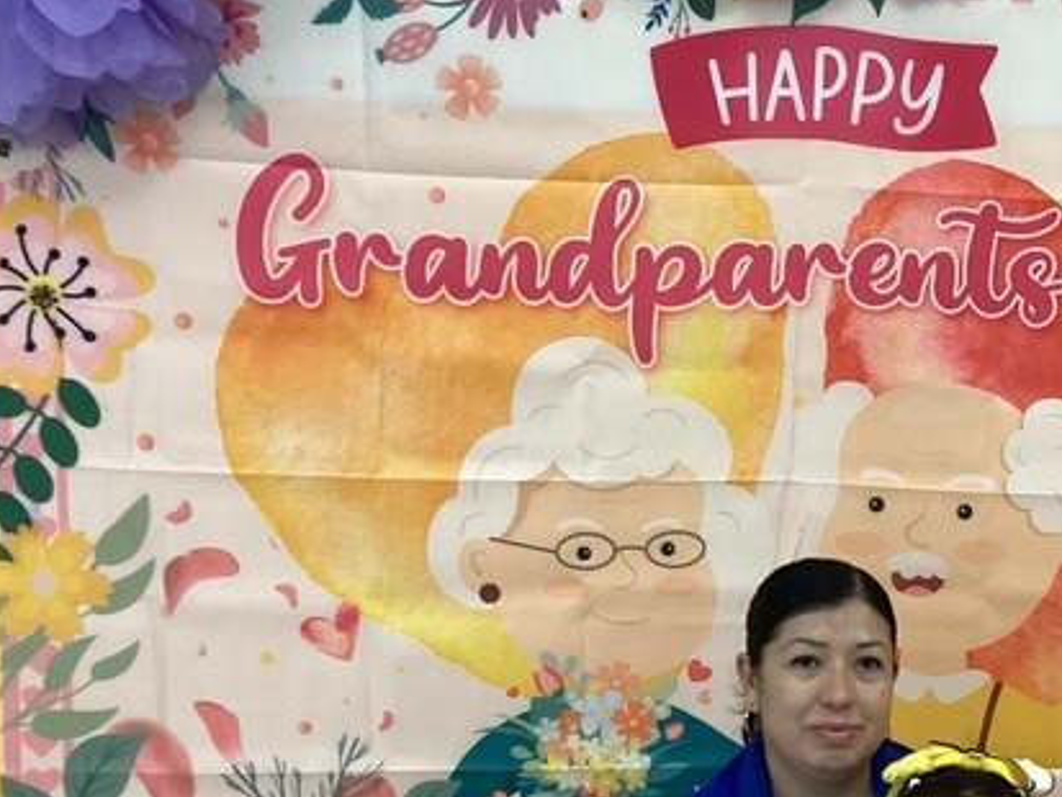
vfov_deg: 24.3
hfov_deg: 31.4
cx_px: 836
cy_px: 542
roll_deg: -2.4
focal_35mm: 60
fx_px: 1841
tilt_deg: -9.4
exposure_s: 1/50
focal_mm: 3.3
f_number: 2.4
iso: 250
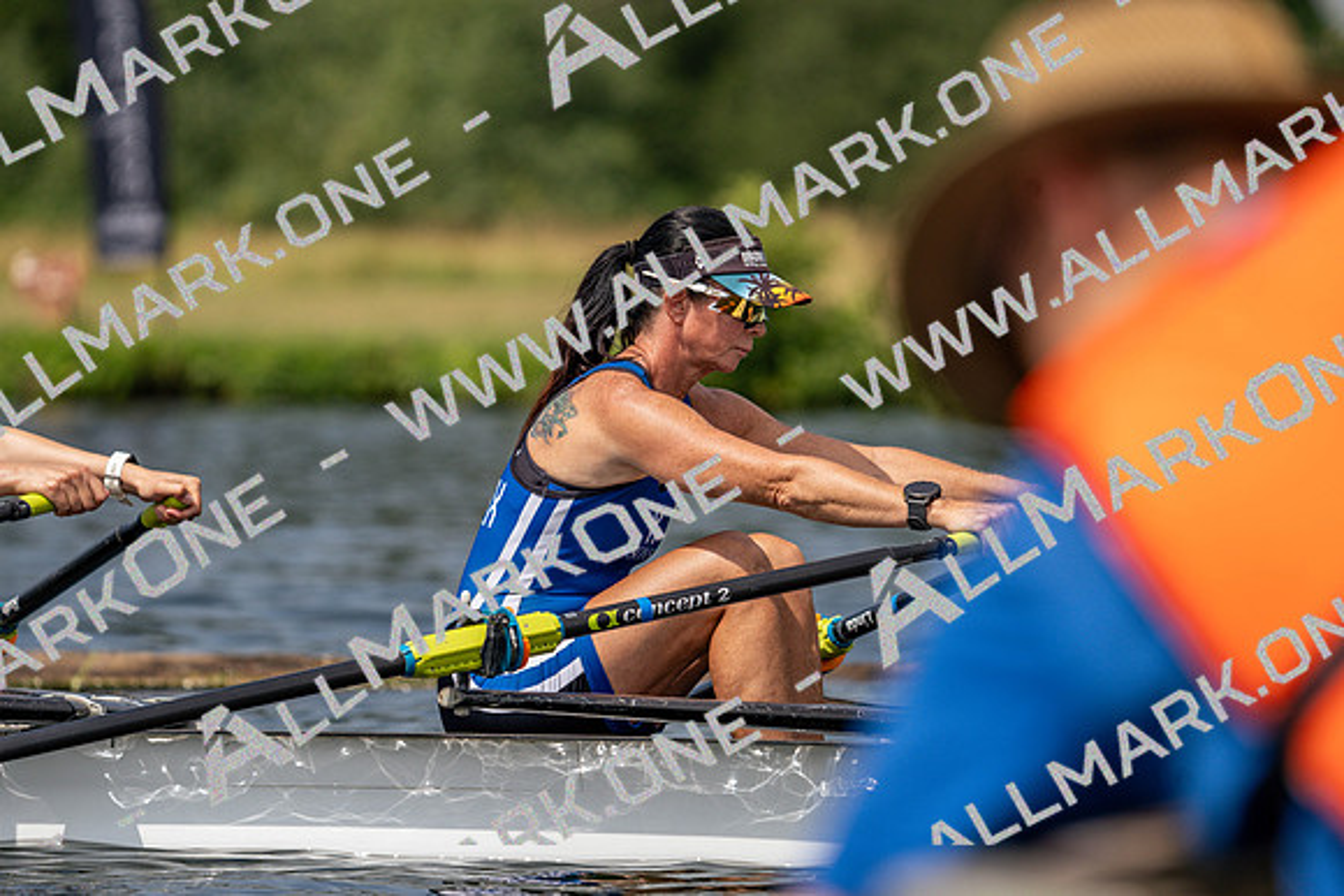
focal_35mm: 350
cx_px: 672
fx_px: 13069
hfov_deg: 5.9
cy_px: 448
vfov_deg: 3.9
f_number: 6.3
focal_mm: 350
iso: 200
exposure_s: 1/1600
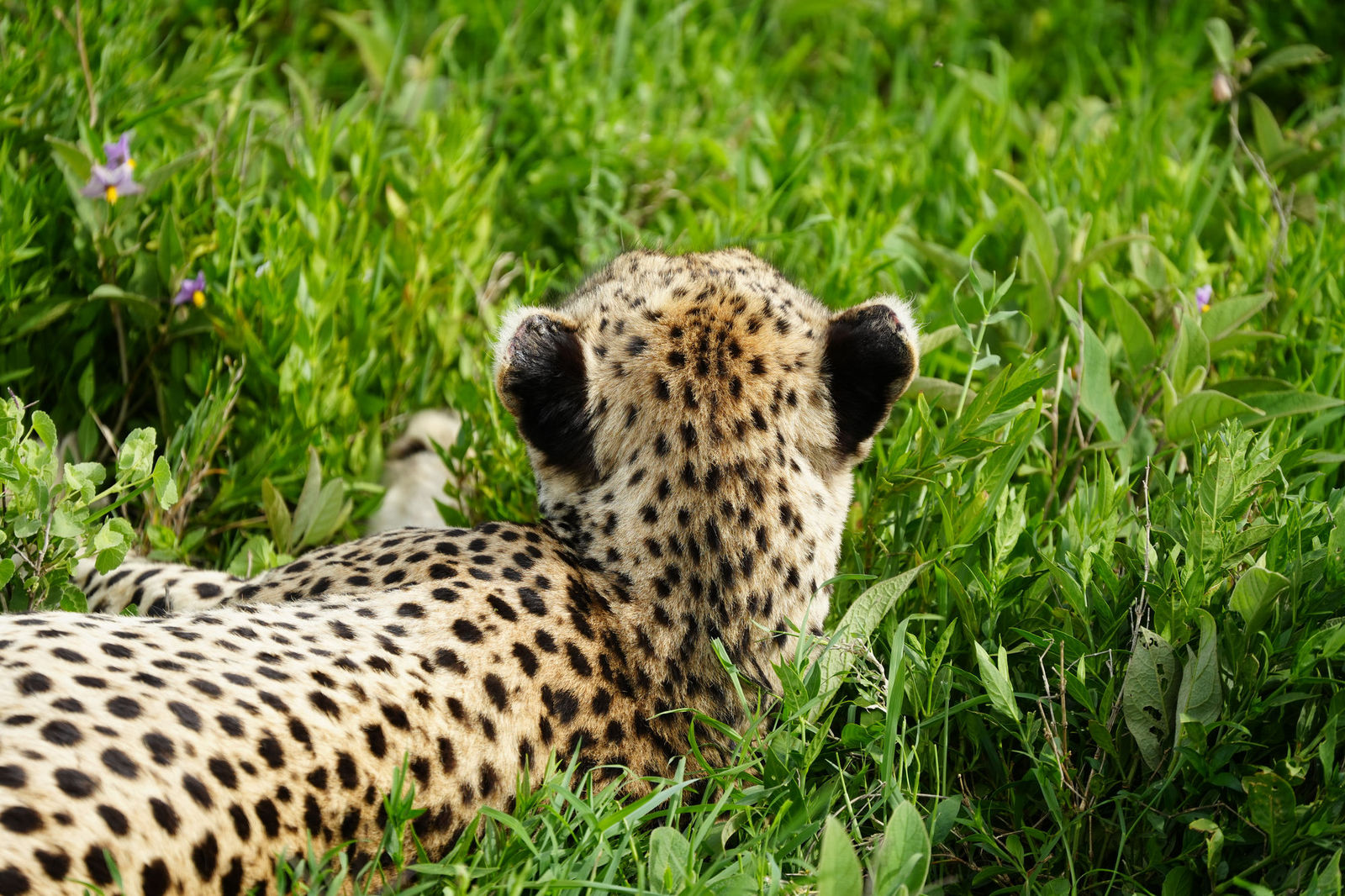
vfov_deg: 3.4
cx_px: 672
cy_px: 448
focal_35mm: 400
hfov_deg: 5.2
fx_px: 14940
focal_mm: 400
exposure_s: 1/500
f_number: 6.3
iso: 320
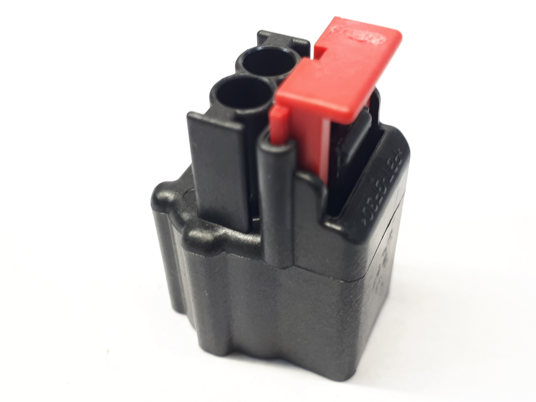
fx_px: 418
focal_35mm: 27
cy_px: 201
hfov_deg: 65.3
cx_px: 268
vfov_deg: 51.4
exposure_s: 1/33
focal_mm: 3.6
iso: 40
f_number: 1.9
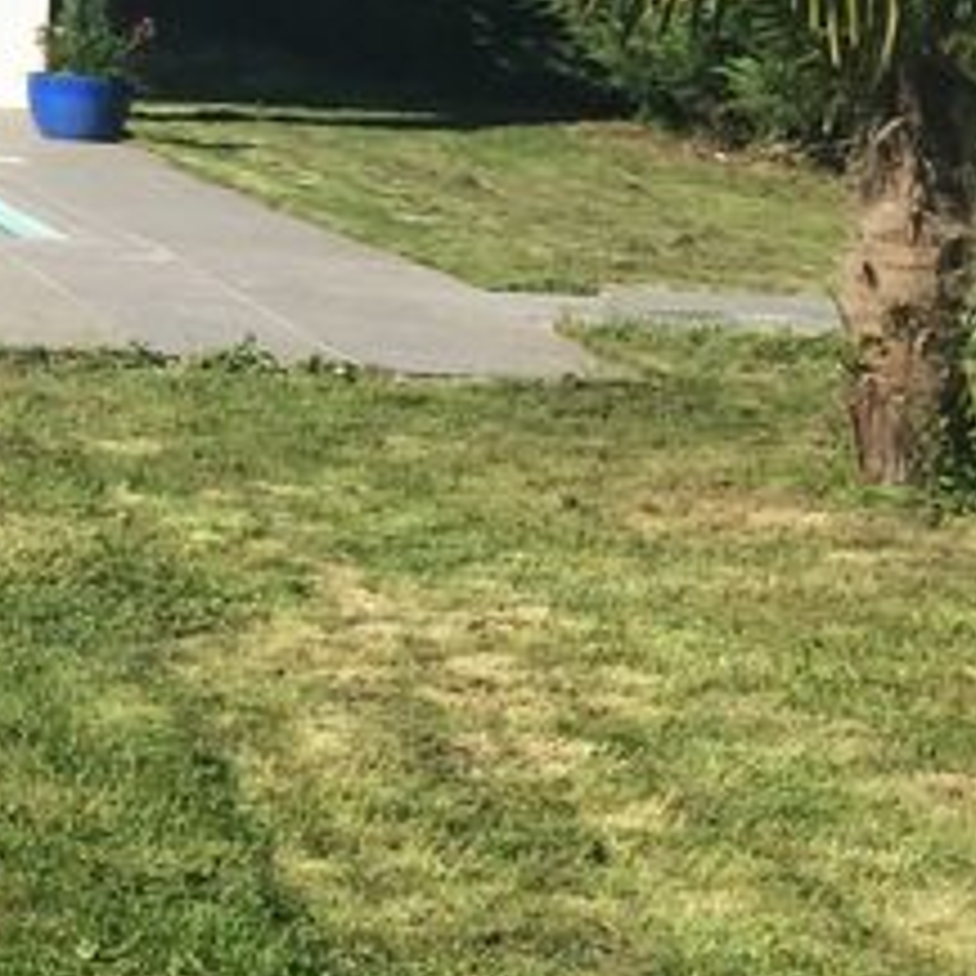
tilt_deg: -5.6
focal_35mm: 118
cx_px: -684
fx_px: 3764
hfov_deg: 13.5
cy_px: 216
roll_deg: +0.5
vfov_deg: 14.7
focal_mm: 4.15
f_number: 2.2
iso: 32
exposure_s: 1/2053
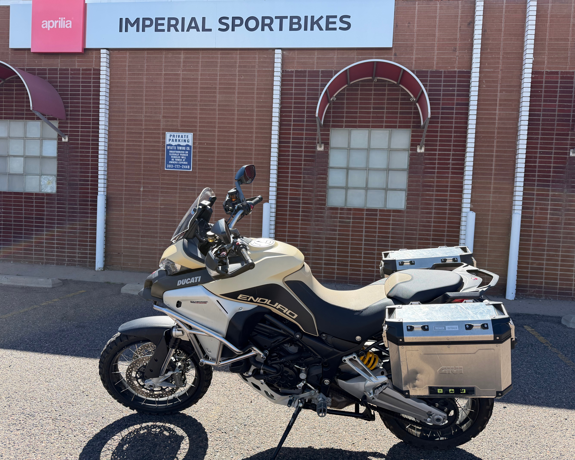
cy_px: 230
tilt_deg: -2.3
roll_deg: -2.1
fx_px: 425
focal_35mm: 25
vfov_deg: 56.8
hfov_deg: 68.0
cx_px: 304
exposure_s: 1/2232
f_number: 1.78
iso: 100
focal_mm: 6.76
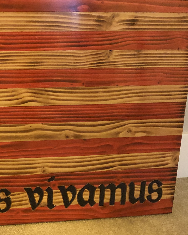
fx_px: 417
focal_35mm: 60
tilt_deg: -27.2
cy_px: 99
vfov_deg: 31.4
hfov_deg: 23.1
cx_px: -41
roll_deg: -2.9
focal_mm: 3.99
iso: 100
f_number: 1.8
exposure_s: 1/4
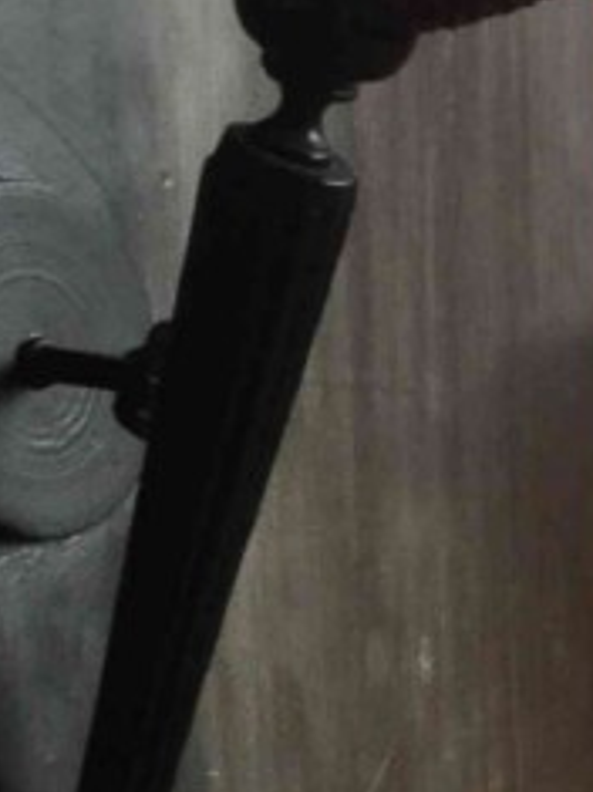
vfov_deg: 6.0
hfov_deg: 4.6
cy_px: 2120
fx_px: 7179
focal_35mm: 314
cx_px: 1338
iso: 1000
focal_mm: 34
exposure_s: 1/125
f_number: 10
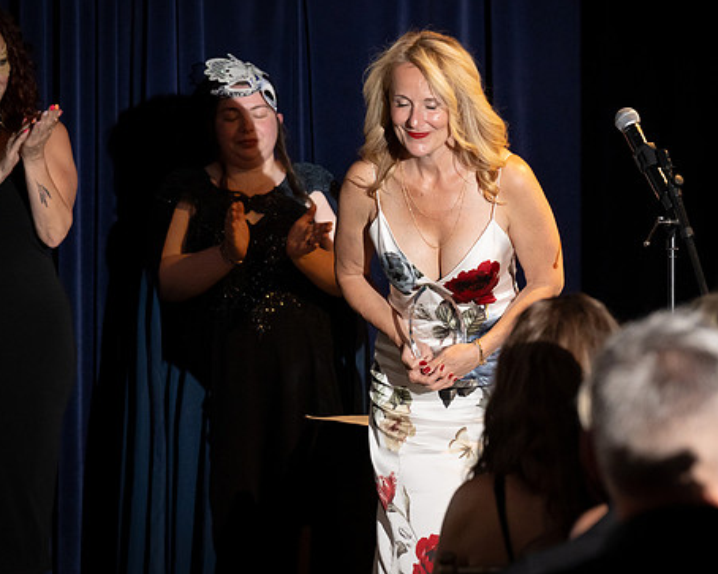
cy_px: 274
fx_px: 5375
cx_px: 596
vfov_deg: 6.1
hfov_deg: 7.6
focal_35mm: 253
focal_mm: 150
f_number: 5
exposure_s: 1/200
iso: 2500
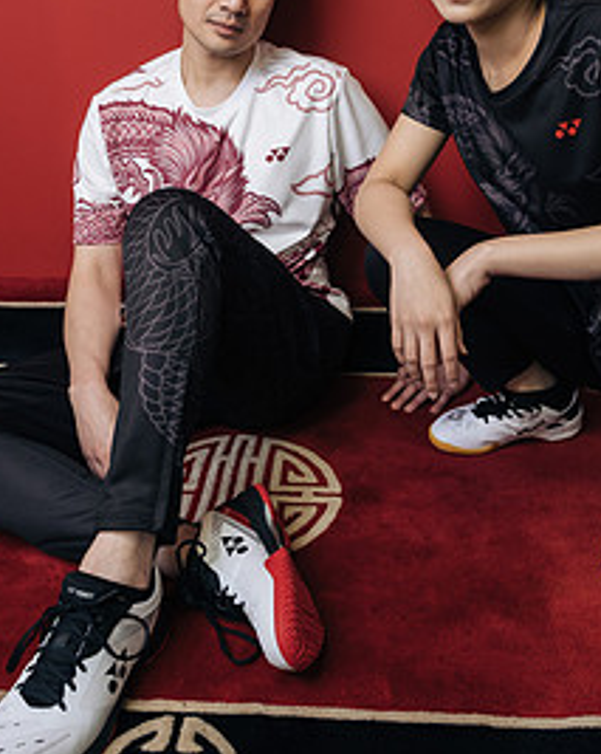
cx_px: 291
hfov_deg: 39.1
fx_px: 846
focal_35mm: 38
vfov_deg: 47.1
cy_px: 246
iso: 800
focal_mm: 16
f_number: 3.2
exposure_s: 1/125
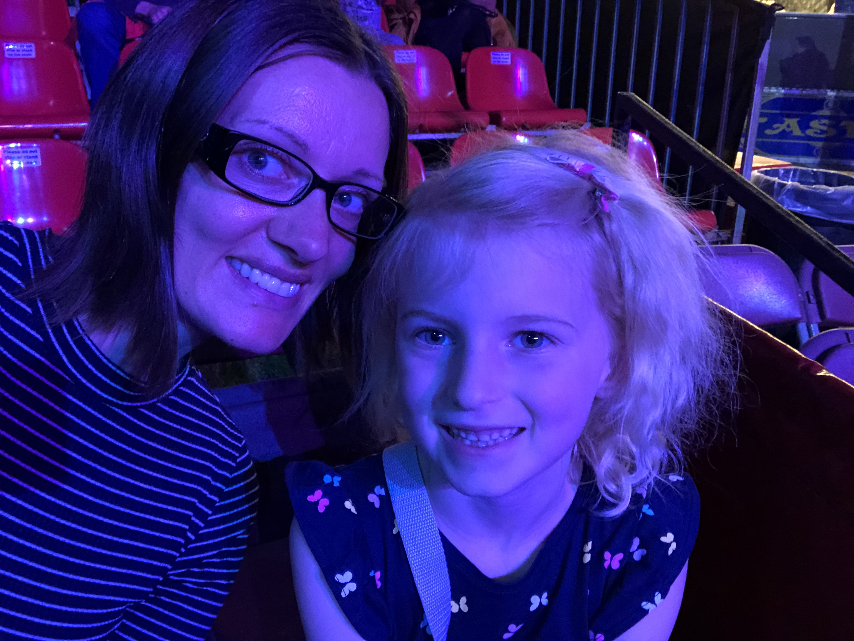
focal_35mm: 32
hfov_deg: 56.8
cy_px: 320
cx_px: 427
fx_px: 790
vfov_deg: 44.2
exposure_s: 1/27
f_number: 2.2
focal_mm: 2.87
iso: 640
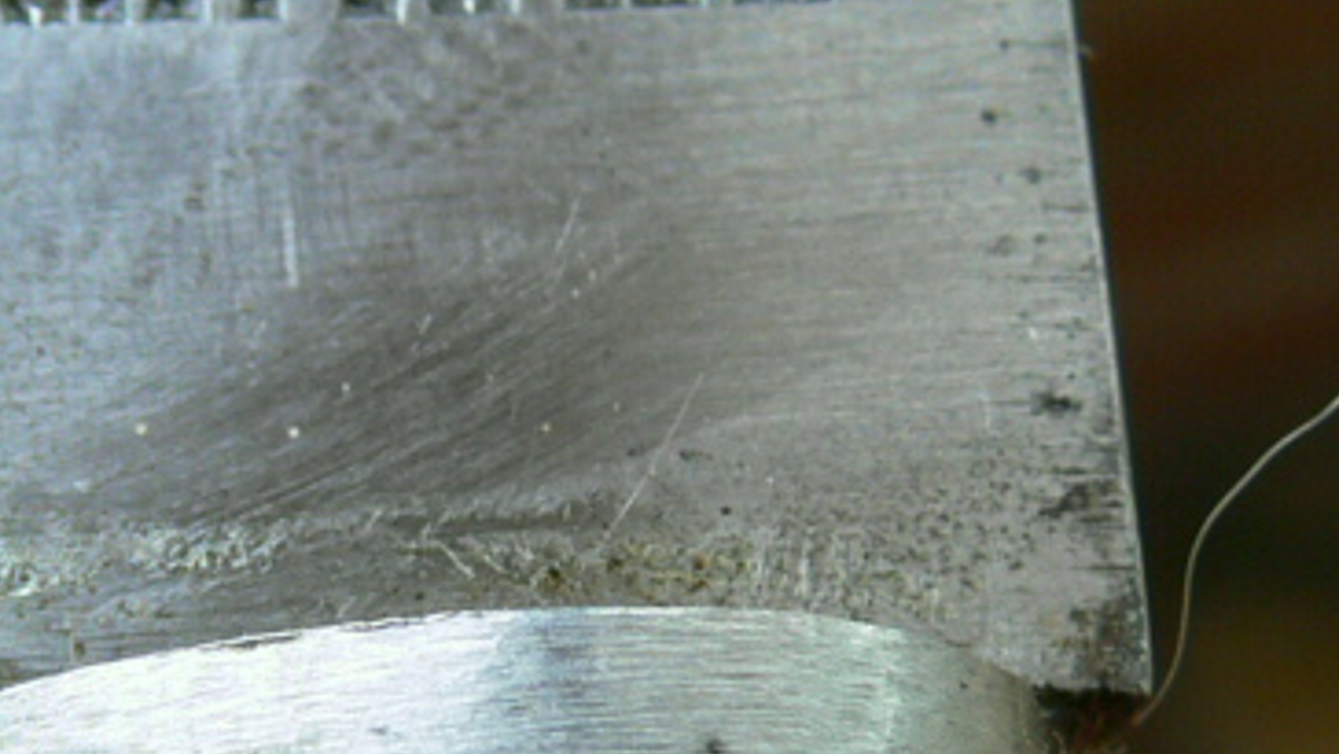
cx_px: 412
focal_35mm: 67
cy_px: 360
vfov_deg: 18.0
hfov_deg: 31.1
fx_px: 2380
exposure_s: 1/80
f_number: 4
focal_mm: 7.4
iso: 80
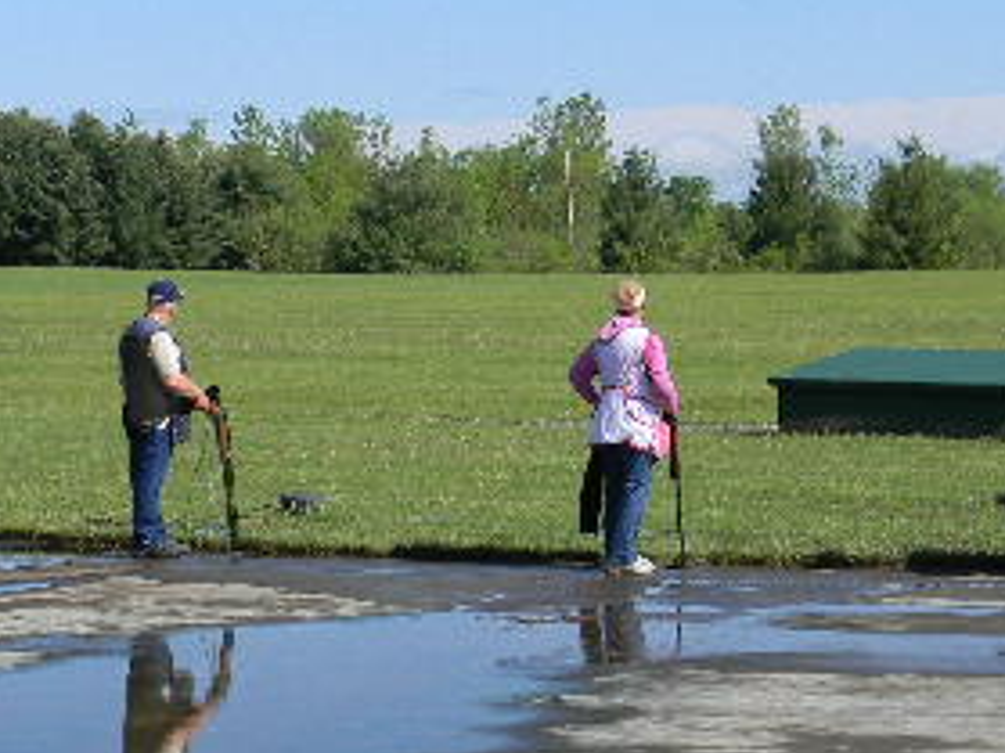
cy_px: 386
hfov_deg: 18.2
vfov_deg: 13.7
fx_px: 3134
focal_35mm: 108
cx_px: 508
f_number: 3.9
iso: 80
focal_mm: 8.6
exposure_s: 1/801
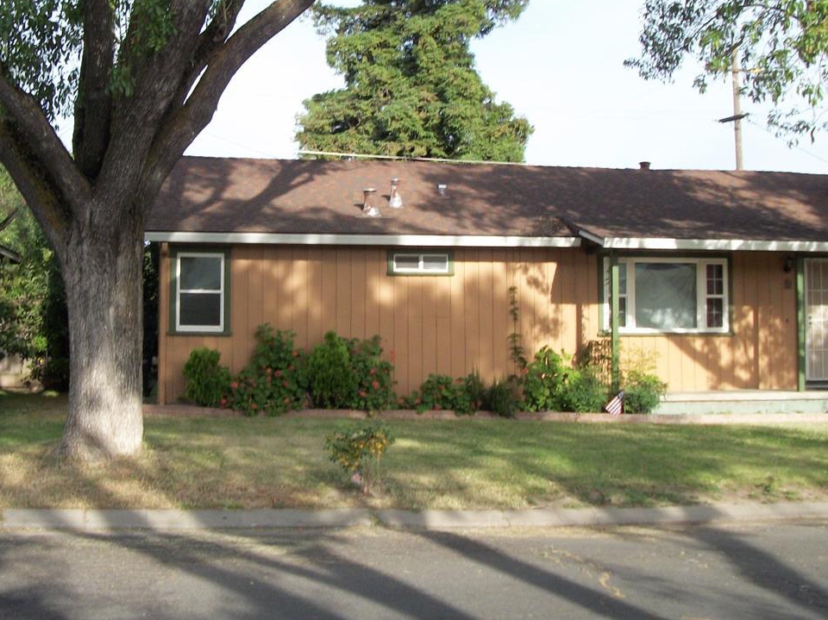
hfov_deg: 38.0
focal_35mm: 50
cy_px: 274
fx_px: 1195
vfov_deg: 29.1
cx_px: 318
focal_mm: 5.7
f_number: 8.8
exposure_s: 1/80
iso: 80
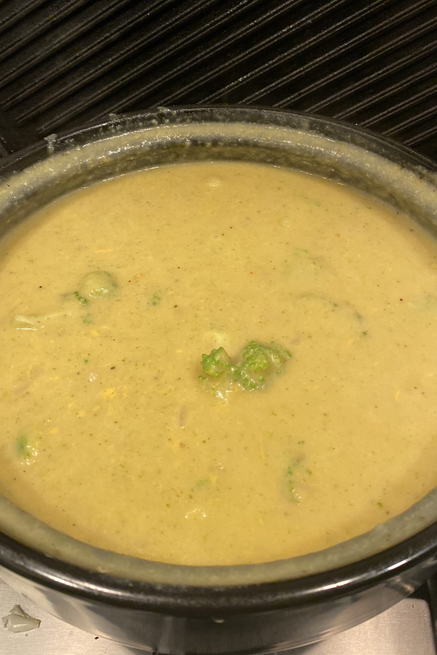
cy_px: 338
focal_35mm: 31
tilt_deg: -48.4
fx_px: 564
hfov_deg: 42.3
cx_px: 234
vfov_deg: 60.3
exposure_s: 1/60
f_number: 1.8
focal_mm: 4.25
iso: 160
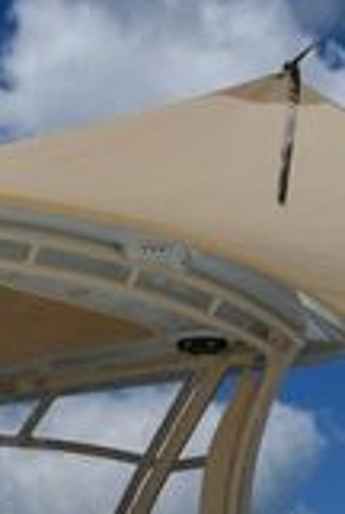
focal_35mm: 143
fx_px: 2047
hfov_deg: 9.6
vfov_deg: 14.0
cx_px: 166
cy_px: 591
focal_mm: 18
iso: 100
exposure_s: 1/500
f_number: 11
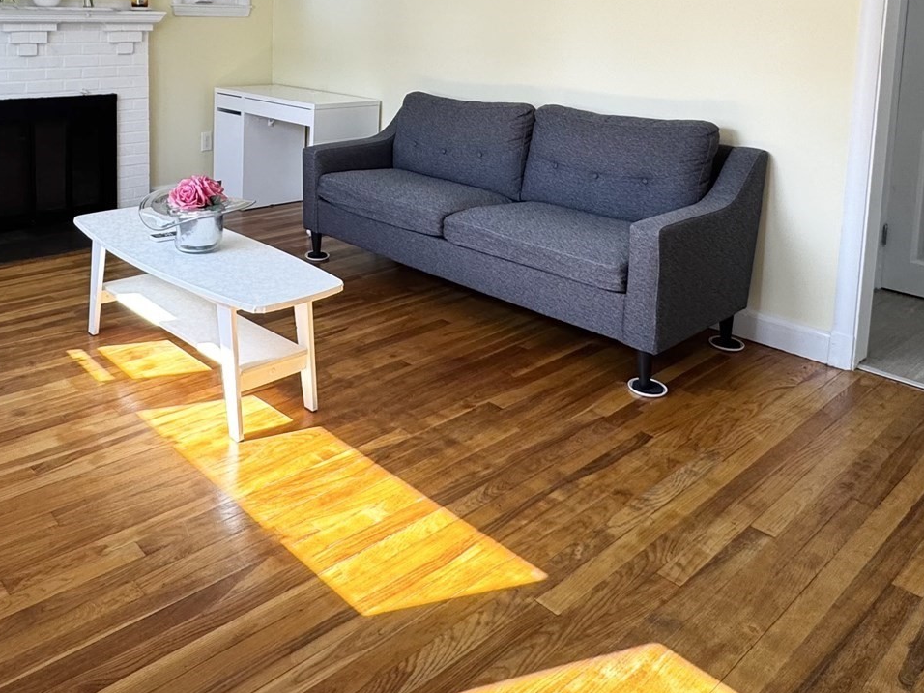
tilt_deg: -6.1
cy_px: 94
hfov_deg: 58.7
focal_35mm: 30
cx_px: 314
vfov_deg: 43.5
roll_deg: -1.0
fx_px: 801
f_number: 2.2
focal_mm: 2.22
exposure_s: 1/120
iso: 50
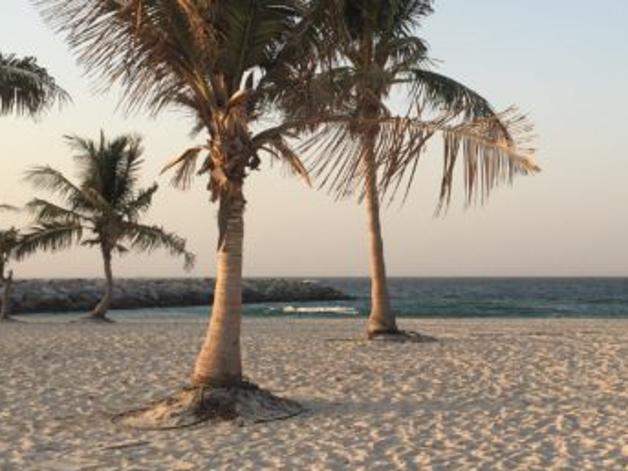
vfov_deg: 22.5
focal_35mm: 65
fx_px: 1179
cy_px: 176
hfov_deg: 29.4
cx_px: 461
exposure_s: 1/608
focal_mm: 4.15
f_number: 2.2
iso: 32
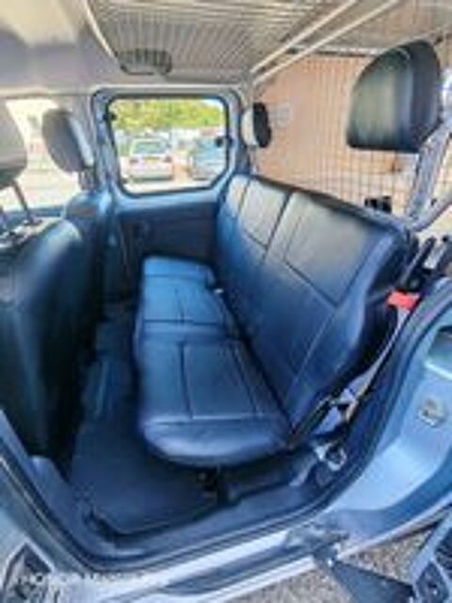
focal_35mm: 15
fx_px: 261
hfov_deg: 81.7
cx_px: 226
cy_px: 302
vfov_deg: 98.2
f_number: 2
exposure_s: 1/50
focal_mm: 1.82
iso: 64
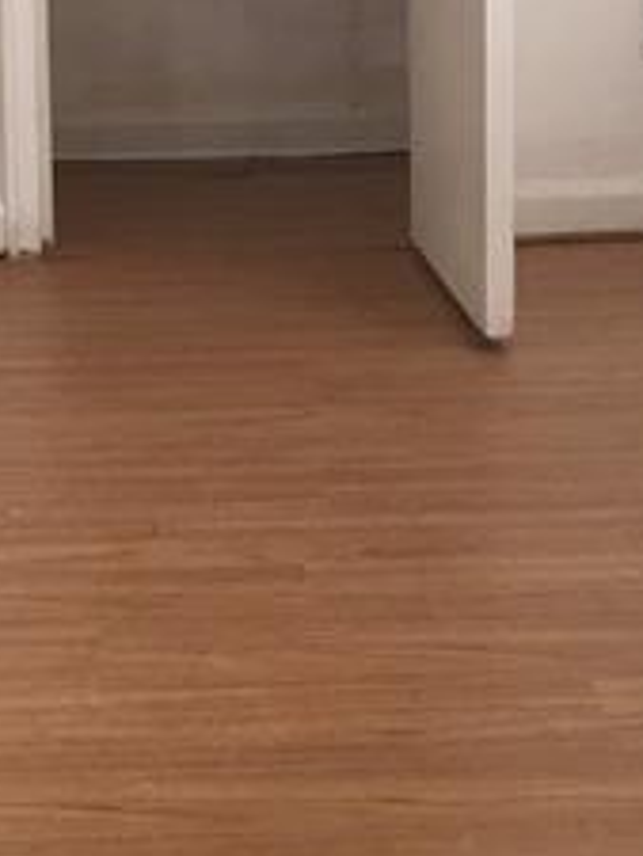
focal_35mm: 99
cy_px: 103
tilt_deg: -8.1
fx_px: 2450
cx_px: 213
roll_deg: +1.1
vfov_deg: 19.5
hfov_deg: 14.9
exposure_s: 1/15
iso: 25
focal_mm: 4.15
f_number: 2.2
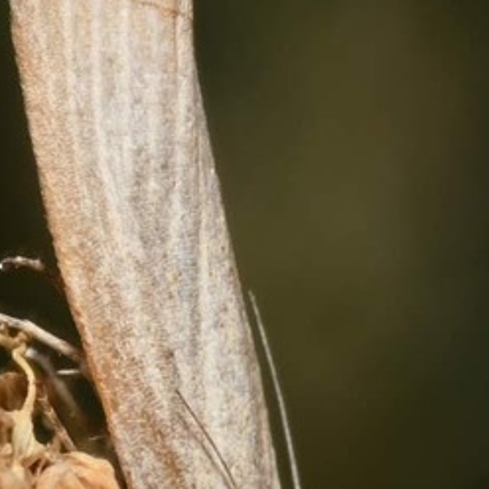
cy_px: 357
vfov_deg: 5.1
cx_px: 108
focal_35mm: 345
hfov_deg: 5.1
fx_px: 5515
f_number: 32
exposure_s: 1/60
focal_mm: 105
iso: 250
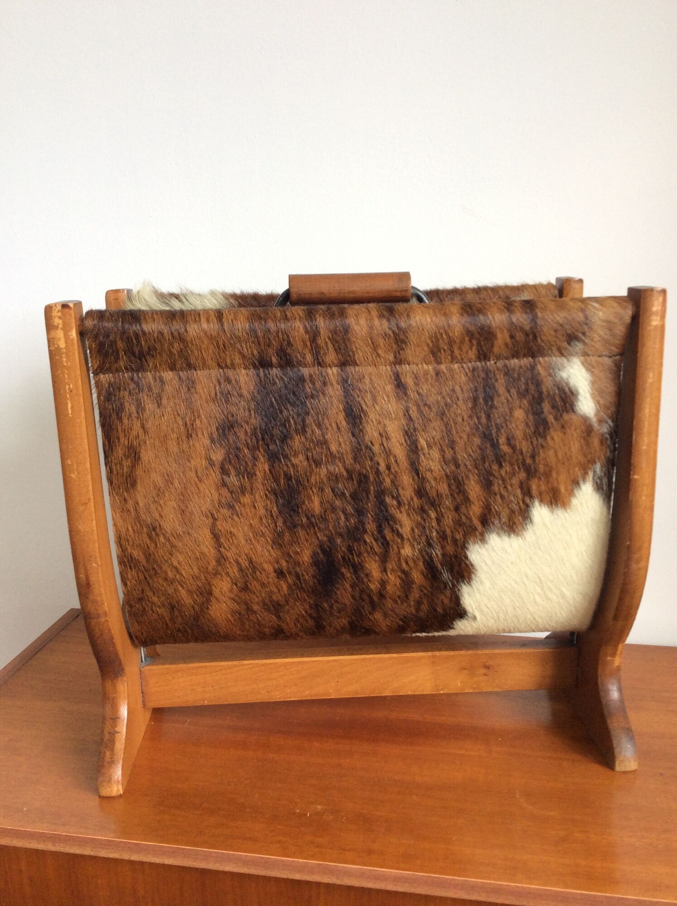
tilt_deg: -12.7
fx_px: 837
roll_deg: +1.4
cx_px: 338
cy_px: 453
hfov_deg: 44.1
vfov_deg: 56.9
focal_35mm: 32
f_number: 2.4
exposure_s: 1/25
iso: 64
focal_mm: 3.3
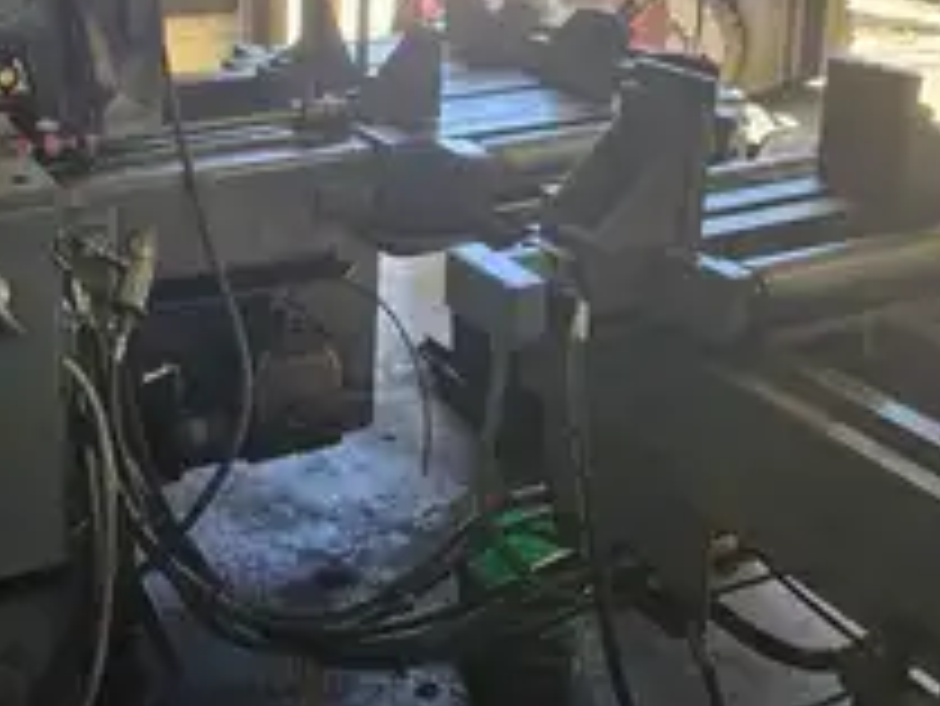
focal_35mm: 44
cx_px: 198
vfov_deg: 31.9
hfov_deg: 41.2
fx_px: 1196
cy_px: 126
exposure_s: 1/180
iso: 64
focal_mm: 5.4
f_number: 1.8
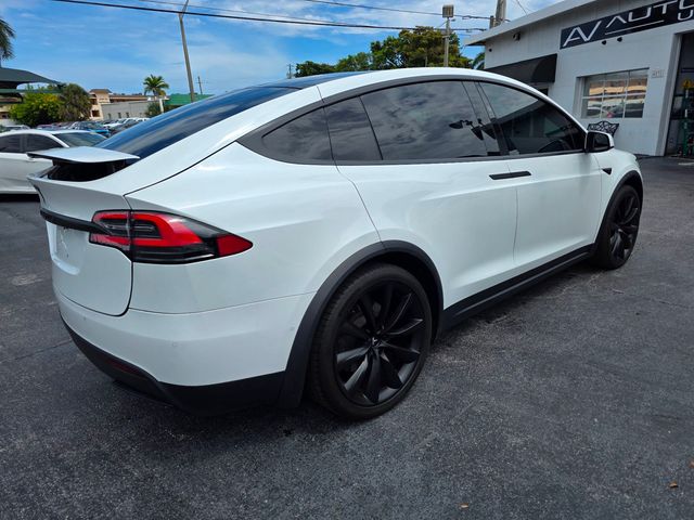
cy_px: 260
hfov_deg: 73.9
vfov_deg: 58.9
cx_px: 347
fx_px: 461
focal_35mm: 23
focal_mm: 6.3
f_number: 1.7
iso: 80
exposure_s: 1/7333
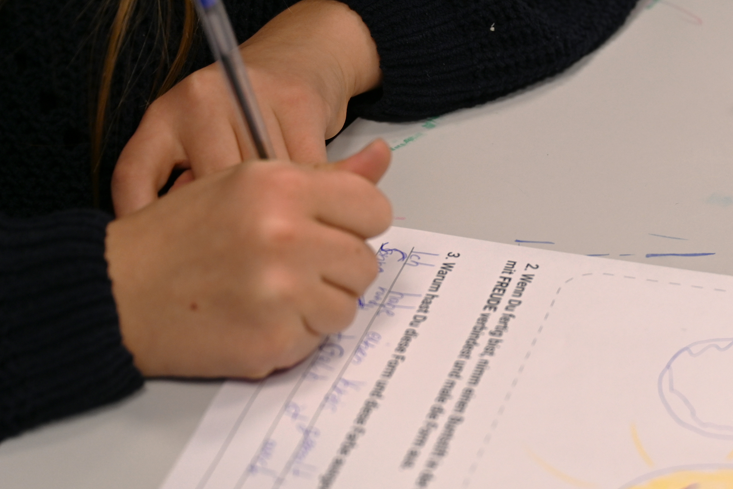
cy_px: 380
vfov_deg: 10.4
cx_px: 748
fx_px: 2667
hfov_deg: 15.3
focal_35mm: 131
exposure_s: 1/250
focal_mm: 63
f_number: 3.5
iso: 400
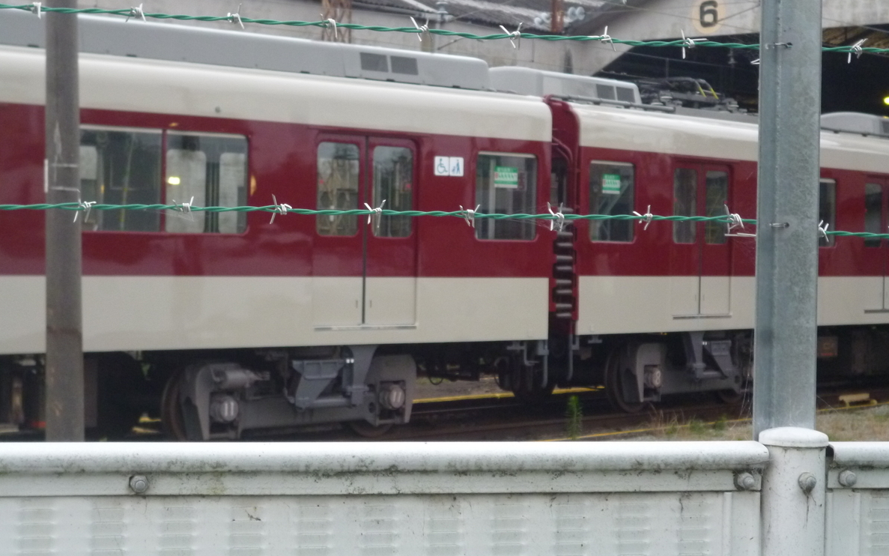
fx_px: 1817
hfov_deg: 27.5
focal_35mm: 75
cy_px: 228
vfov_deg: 17.4
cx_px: 446
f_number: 5
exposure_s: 1/30
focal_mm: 12.5
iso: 400
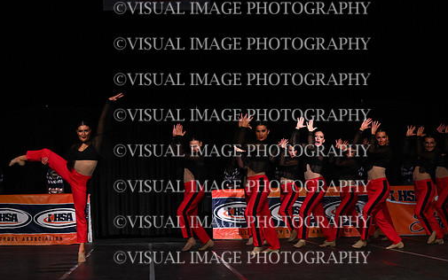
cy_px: 168
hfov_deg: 18.9
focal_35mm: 110
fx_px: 1343
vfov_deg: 11.9
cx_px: 242
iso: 8000
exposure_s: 1/1000
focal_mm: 63
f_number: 4
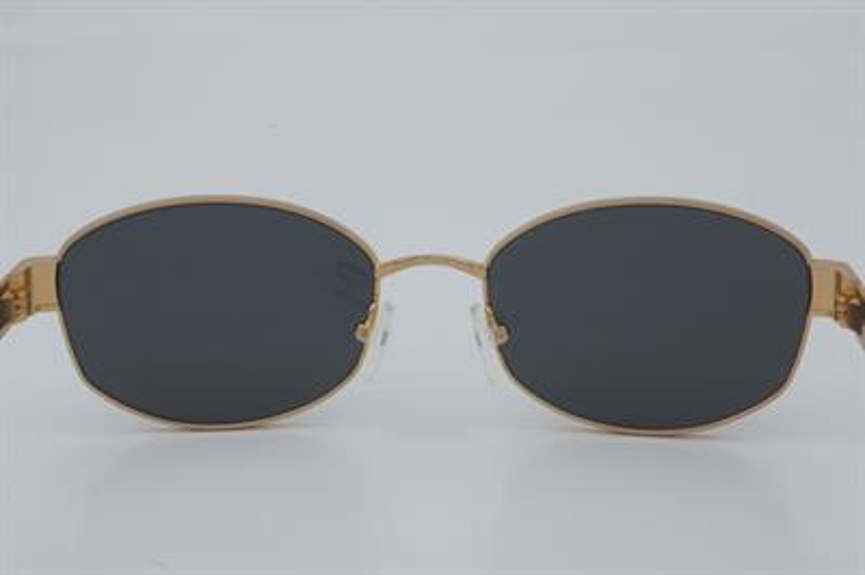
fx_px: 1801
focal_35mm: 75
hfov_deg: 27.0
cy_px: 288
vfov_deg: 18.2
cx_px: 432
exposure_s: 1/4
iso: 100
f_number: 32
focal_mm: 50
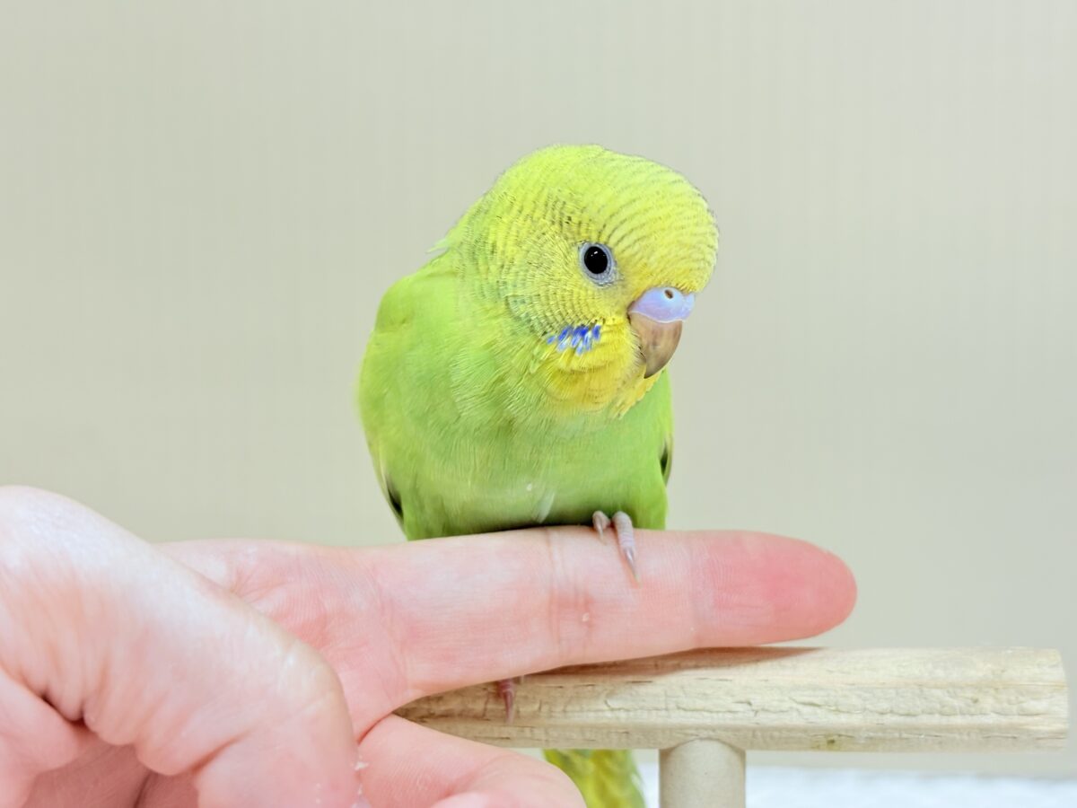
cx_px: 538
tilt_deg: -4.1
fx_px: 1618
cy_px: 404
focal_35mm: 52
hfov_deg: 36.8
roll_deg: +2.5
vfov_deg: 28.0
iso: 64
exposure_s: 1/109
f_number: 1.6
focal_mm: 5.96
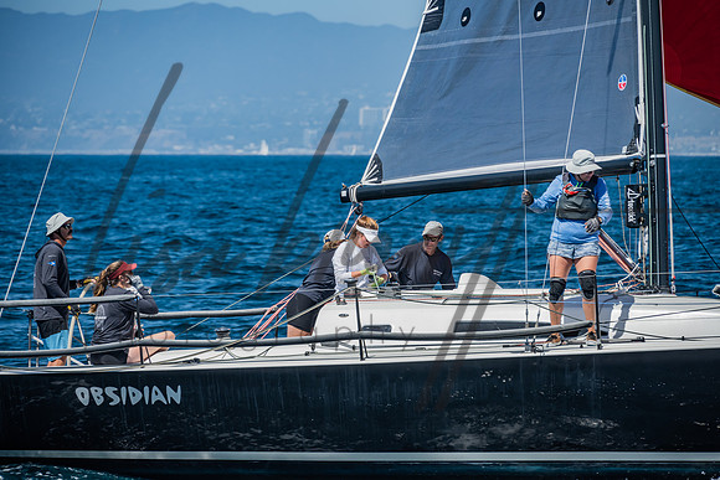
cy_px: 240
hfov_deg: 10.2
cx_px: 360
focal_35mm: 201
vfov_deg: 6.8
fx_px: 4022
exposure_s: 1/320
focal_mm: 200
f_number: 6.3
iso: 160
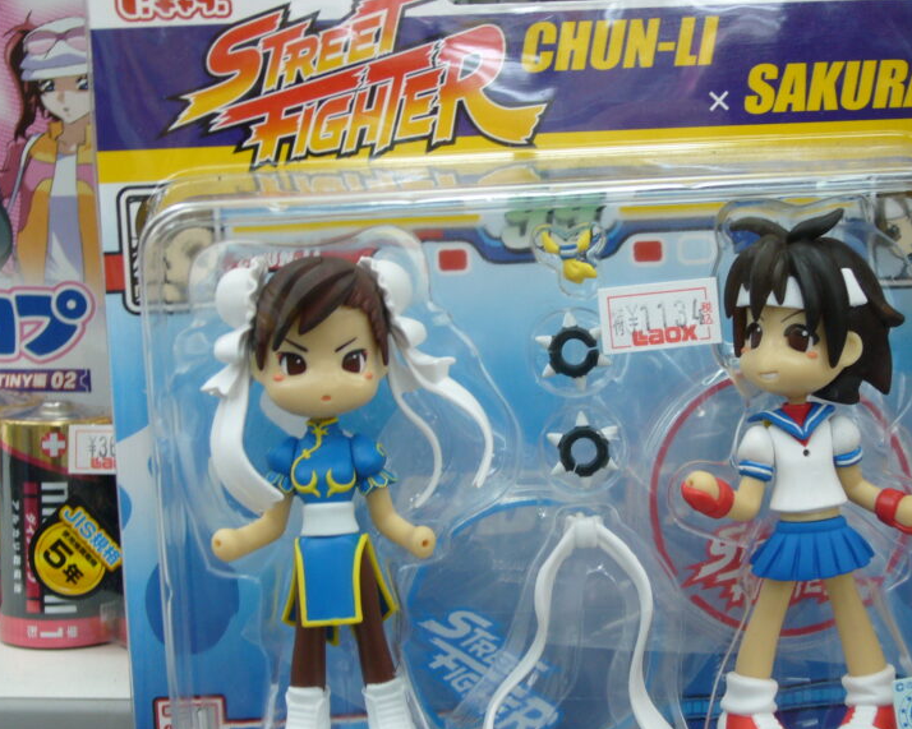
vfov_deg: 18.3
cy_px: 375
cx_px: 535
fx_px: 2267
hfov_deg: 22.7
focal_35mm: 84
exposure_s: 1/30
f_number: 3.6
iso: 100
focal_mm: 9.9
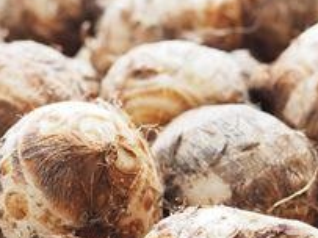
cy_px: 203
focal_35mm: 123
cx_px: 138
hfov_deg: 16.0
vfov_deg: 12.0
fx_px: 1129
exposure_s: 1/2.5
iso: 250
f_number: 5
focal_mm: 25
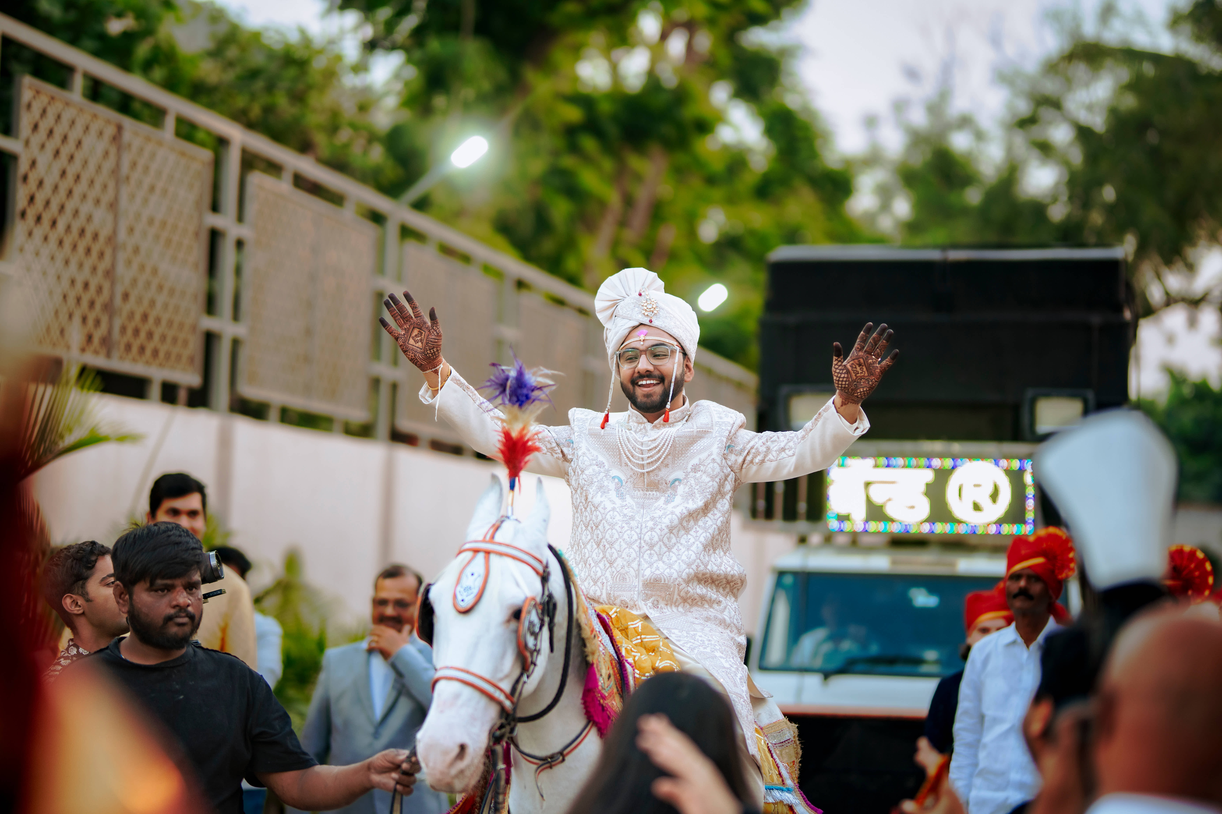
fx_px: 2885
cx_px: 611
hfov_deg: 23.9
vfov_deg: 16.1
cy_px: 407
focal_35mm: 85
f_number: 1.6
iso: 500
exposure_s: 1/320
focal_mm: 85
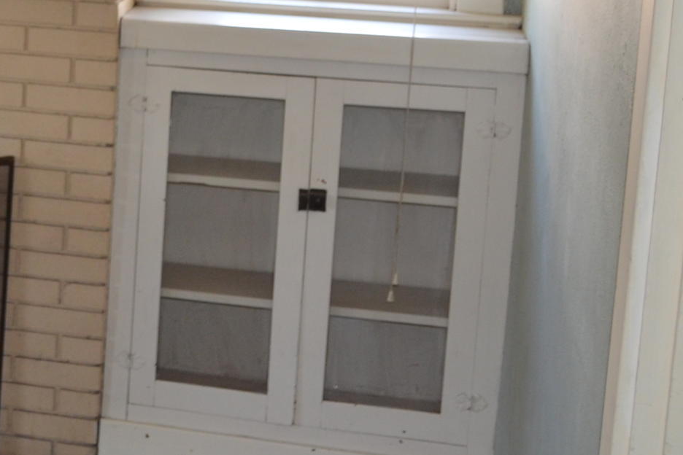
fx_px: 1548
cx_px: -231
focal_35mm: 82
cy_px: -29
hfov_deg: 22.1
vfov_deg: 16.3
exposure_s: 1/60
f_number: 2.8
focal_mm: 17
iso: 500
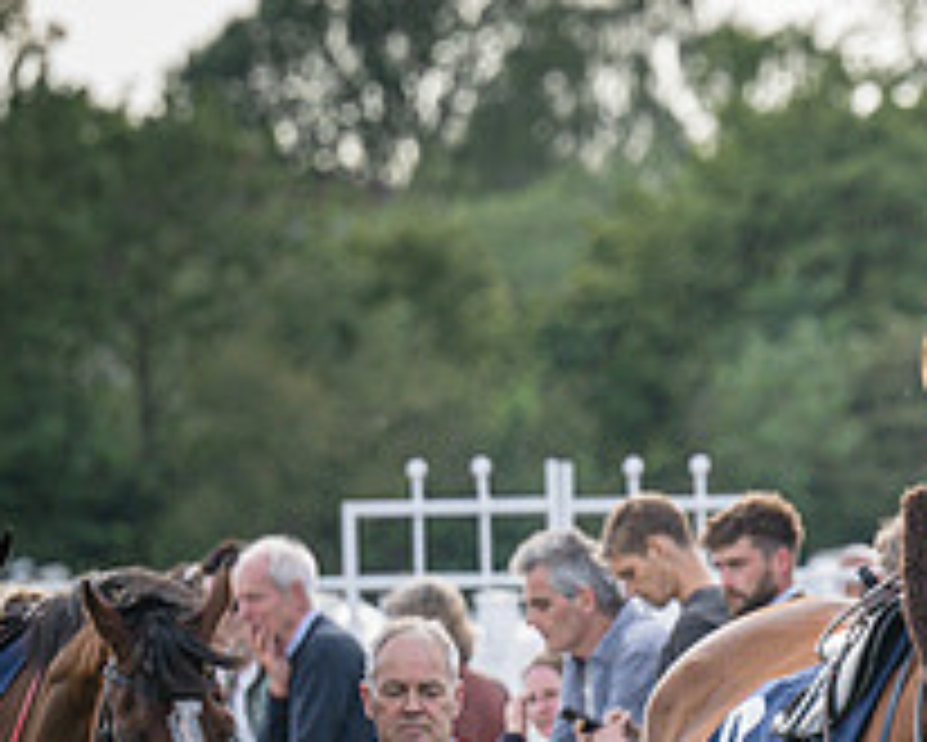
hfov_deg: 2.5
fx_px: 20834
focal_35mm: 759
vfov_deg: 2.0
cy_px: 940
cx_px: 1217
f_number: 4
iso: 400
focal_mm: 165
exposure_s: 1/1250
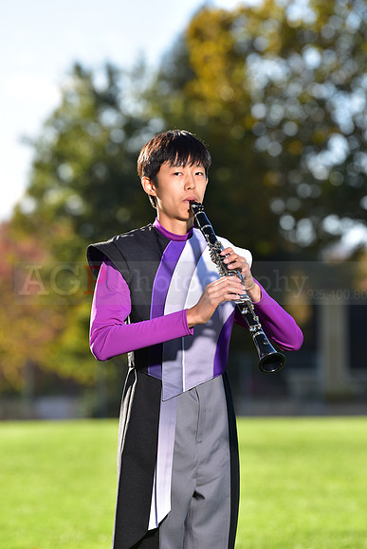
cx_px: 184
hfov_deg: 6.9
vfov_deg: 10.3
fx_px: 3056
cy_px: 274
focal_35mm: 200
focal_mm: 200
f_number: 5
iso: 80
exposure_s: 1/250
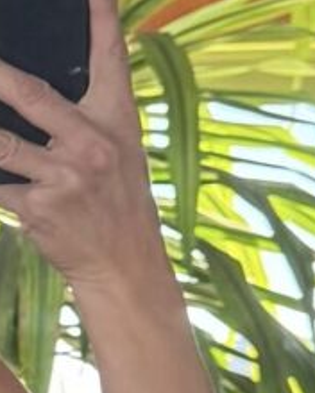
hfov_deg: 11.4
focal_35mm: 117
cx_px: -384
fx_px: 1363
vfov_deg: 12.6
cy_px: 952
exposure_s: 1/242
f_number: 1.78
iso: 200
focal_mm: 6.76
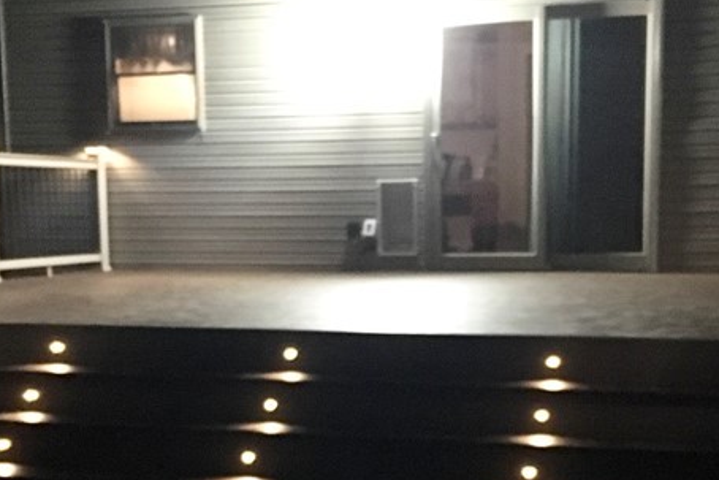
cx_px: 366
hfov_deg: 29.6
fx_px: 1358
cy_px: 394
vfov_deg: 19.8
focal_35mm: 68
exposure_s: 1/15
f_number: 2.2
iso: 1250
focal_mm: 4.15
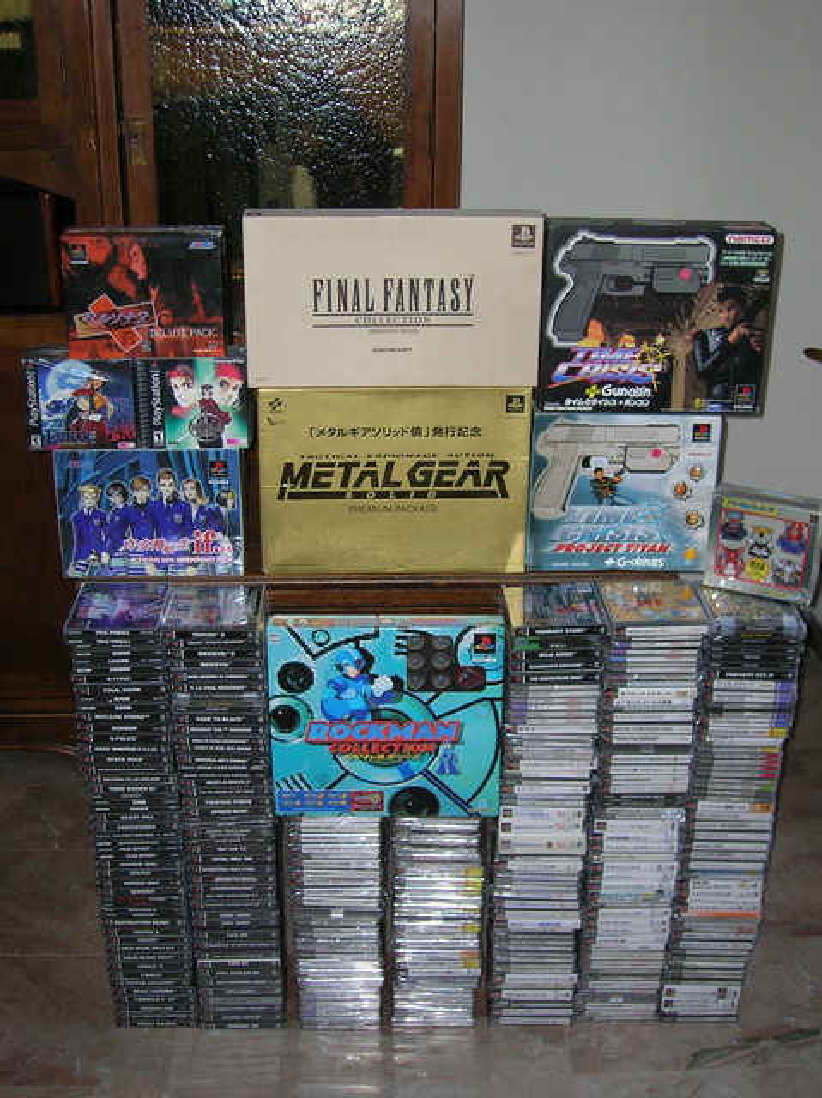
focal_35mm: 42
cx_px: 411
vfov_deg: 44.8
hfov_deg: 34.3
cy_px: 549
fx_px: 1332
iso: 56
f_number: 3.1
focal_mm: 7
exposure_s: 1/60.1
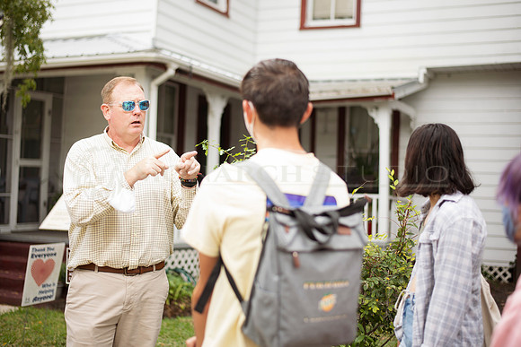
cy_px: 174
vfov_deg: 25.8
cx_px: 260
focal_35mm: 53
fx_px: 760
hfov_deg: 37.8
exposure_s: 1/250
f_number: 2
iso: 31
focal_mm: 50
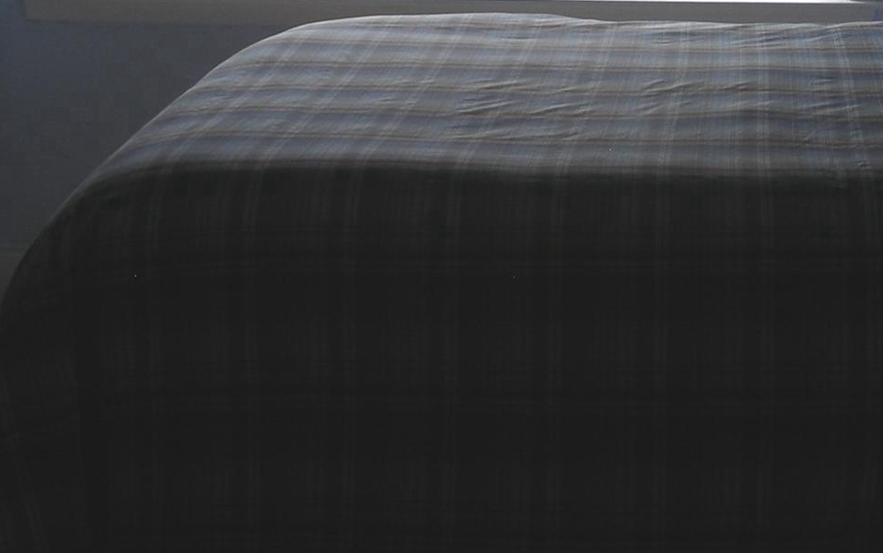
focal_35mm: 86
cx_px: 438
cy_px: -26
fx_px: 2070
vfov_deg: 14.9
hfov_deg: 24.1
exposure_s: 1/35.3
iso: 50
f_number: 3.2
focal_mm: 6.3
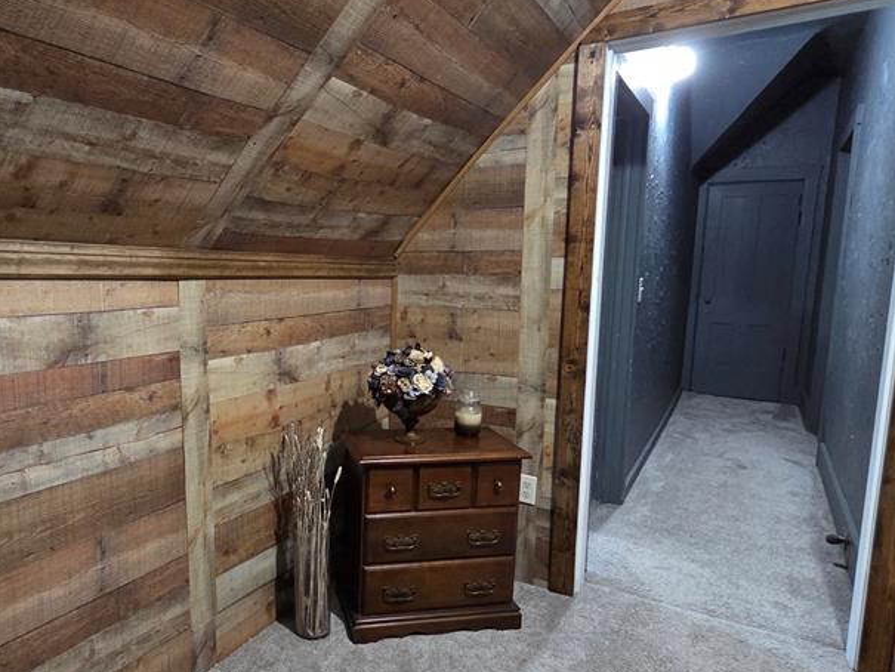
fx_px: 569
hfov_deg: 75.4
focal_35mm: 22
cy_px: 348
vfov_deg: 61.1
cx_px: 351
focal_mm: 2.2
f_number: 2.2
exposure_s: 1/24
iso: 1250
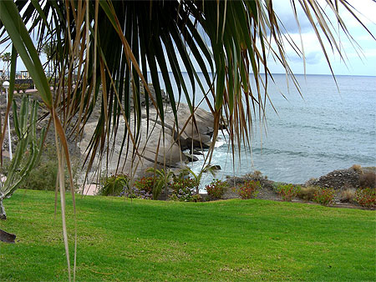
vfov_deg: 37.8
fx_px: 413
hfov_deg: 49.0
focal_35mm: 38
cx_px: 188
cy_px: 141
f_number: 4
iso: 80
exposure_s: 1/640
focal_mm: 7.9
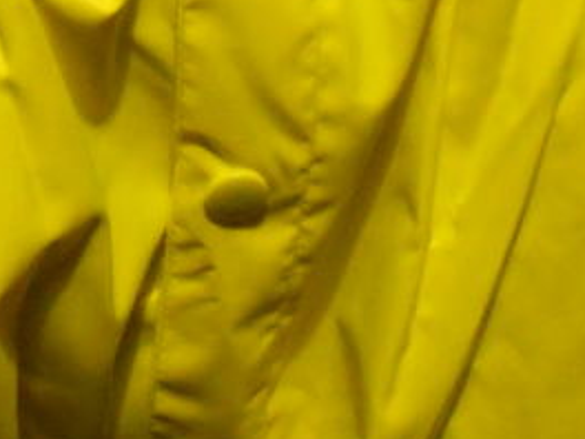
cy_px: 149
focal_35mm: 144
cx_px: 124
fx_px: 2434
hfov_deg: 13.6
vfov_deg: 10.3
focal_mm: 6.8
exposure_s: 1/25
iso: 800
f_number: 4.2
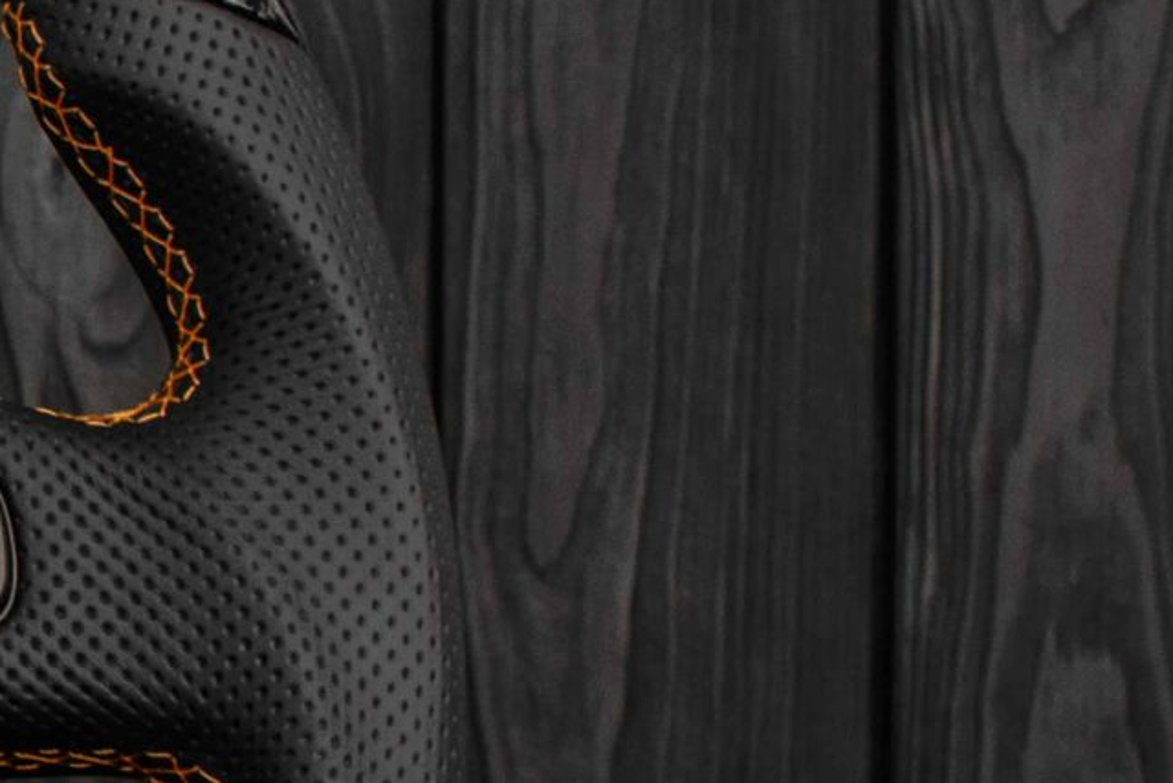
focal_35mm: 210
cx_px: -942
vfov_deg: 6.5
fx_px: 6844
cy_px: 619
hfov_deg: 9.3
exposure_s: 1/125
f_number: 6.3
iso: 500
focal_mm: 35
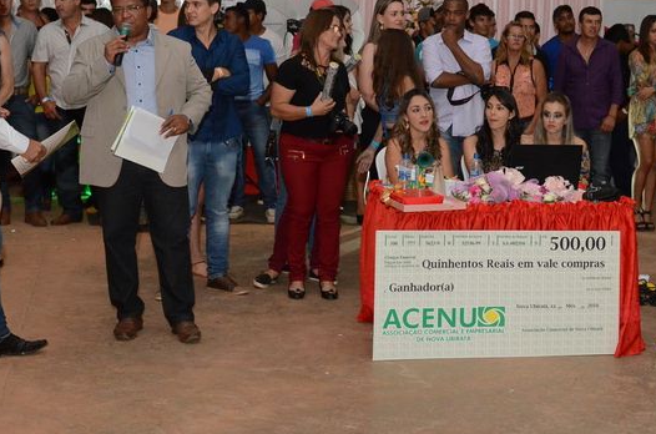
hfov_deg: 27.4
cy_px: 166
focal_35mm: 73
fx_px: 1327
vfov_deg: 18.5
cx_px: 494
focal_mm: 32
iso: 3200
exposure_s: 1/200
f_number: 3.5
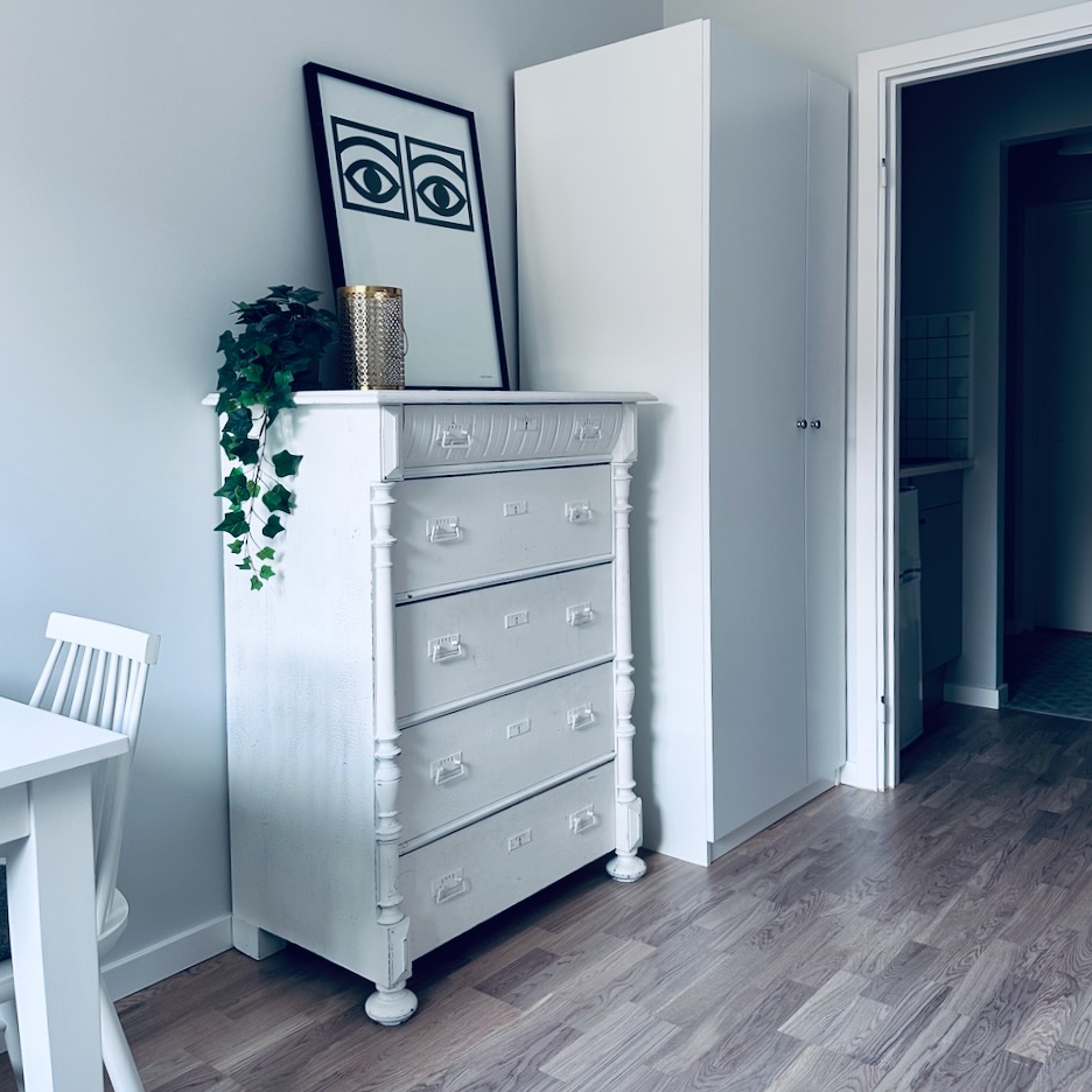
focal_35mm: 29
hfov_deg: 55.6
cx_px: 538
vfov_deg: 55.5
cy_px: 476
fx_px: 1035
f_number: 1.78
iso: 125
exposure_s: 1/121
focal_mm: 6.86
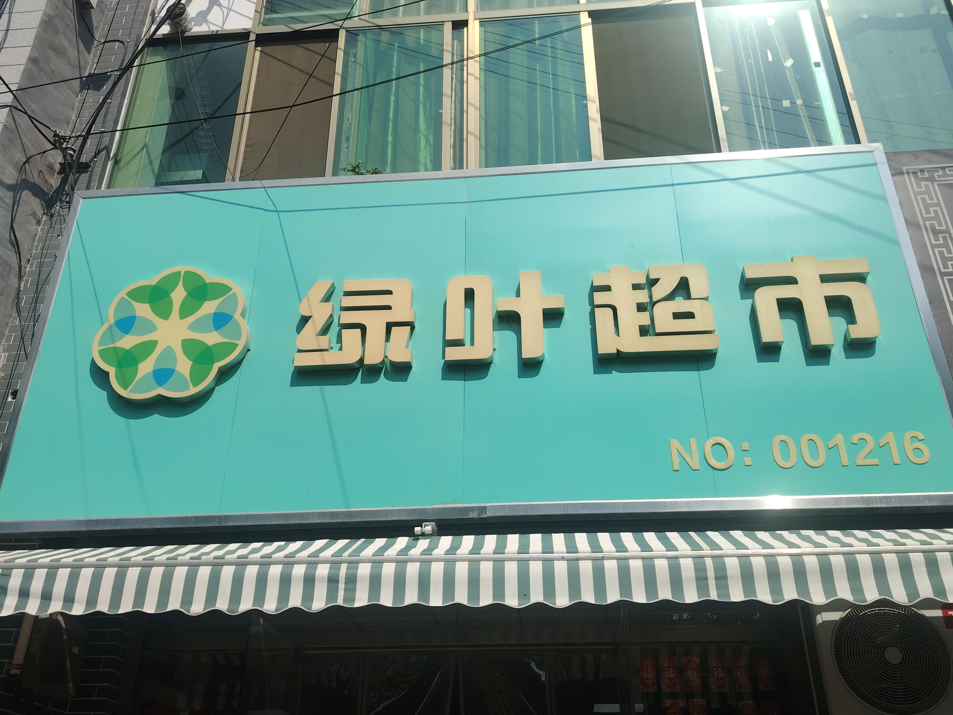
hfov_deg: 58.4
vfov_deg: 45.4
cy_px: 358
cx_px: 476
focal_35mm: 31
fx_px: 853
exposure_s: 1/1483
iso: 50
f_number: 1.75
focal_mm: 5.25
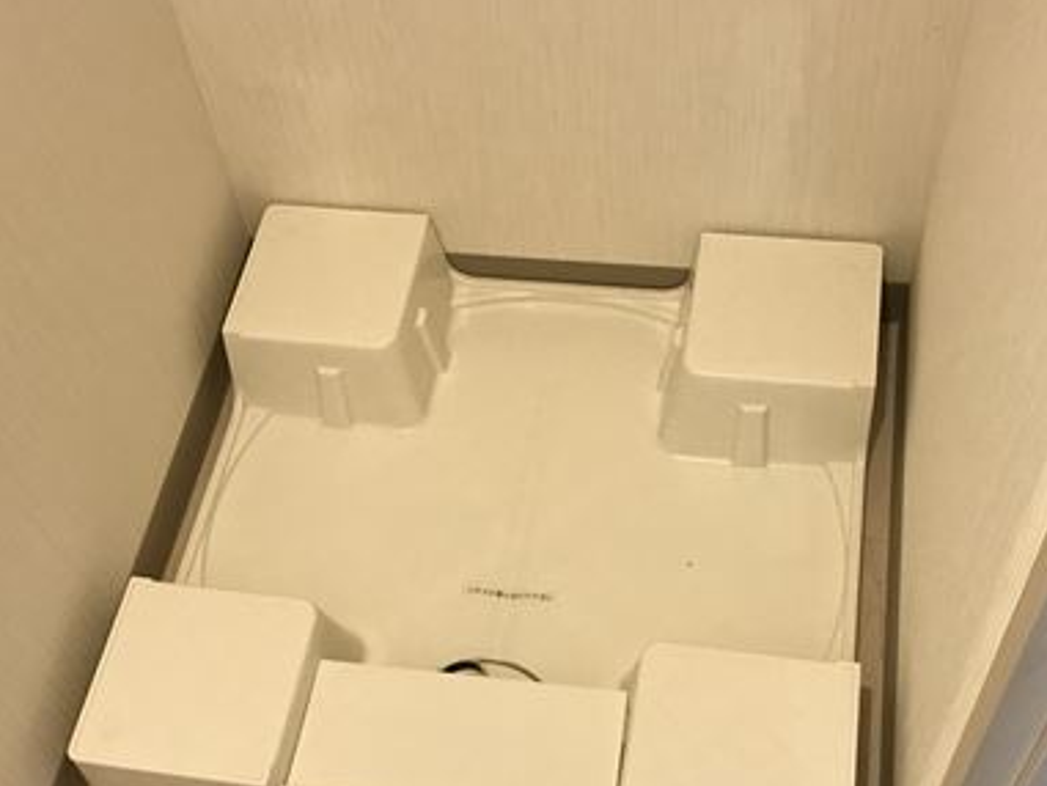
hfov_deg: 40.4
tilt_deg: -55.7
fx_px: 1422
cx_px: 481
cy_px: 506
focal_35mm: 47
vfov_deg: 30.7
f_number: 1.8
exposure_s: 1/25
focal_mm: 3.99
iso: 40
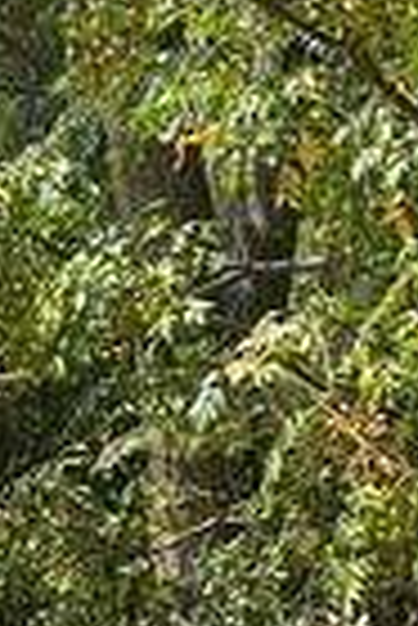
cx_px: 54
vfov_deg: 10.2
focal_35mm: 199
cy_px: 721
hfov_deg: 6.9
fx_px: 3457
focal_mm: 5.7
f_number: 1.5
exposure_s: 1/2008
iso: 50
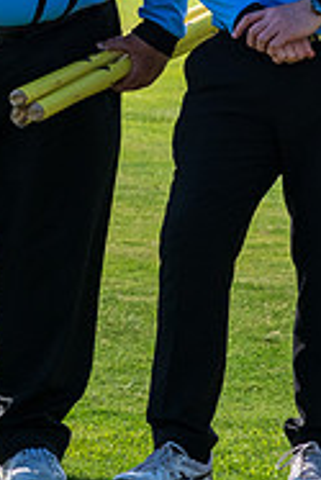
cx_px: 25
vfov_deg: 3.8
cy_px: -24
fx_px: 7222
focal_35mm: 541
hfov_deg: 2.5
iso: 400
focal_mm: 120
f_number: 6.3
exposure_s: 1/1600
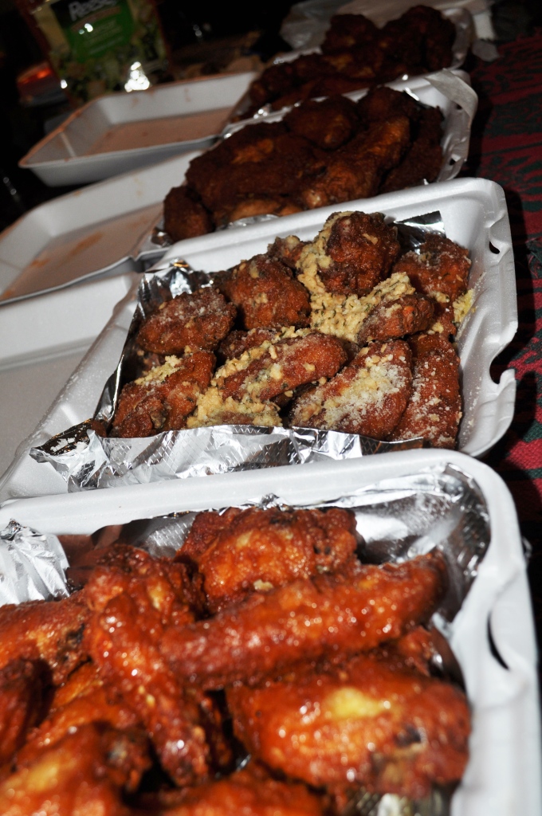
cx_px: 271
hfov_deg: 39.9
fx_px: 747
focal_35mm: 33
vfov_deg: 57.3
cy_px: 408
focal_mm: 22
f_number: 5.6
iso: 200
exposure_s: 1/125
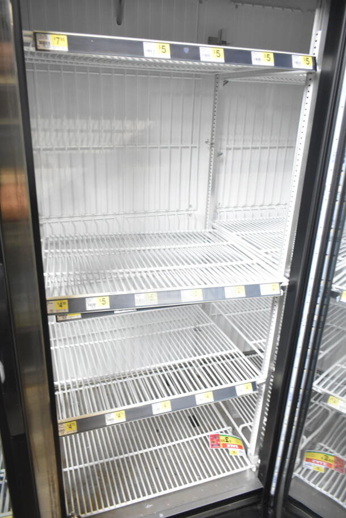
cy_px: 259
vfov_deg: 67.4
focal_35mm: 27
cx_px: 173
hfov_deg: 48.0
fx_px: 389
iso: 1600
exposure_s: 1/60
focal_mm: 18
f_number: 4
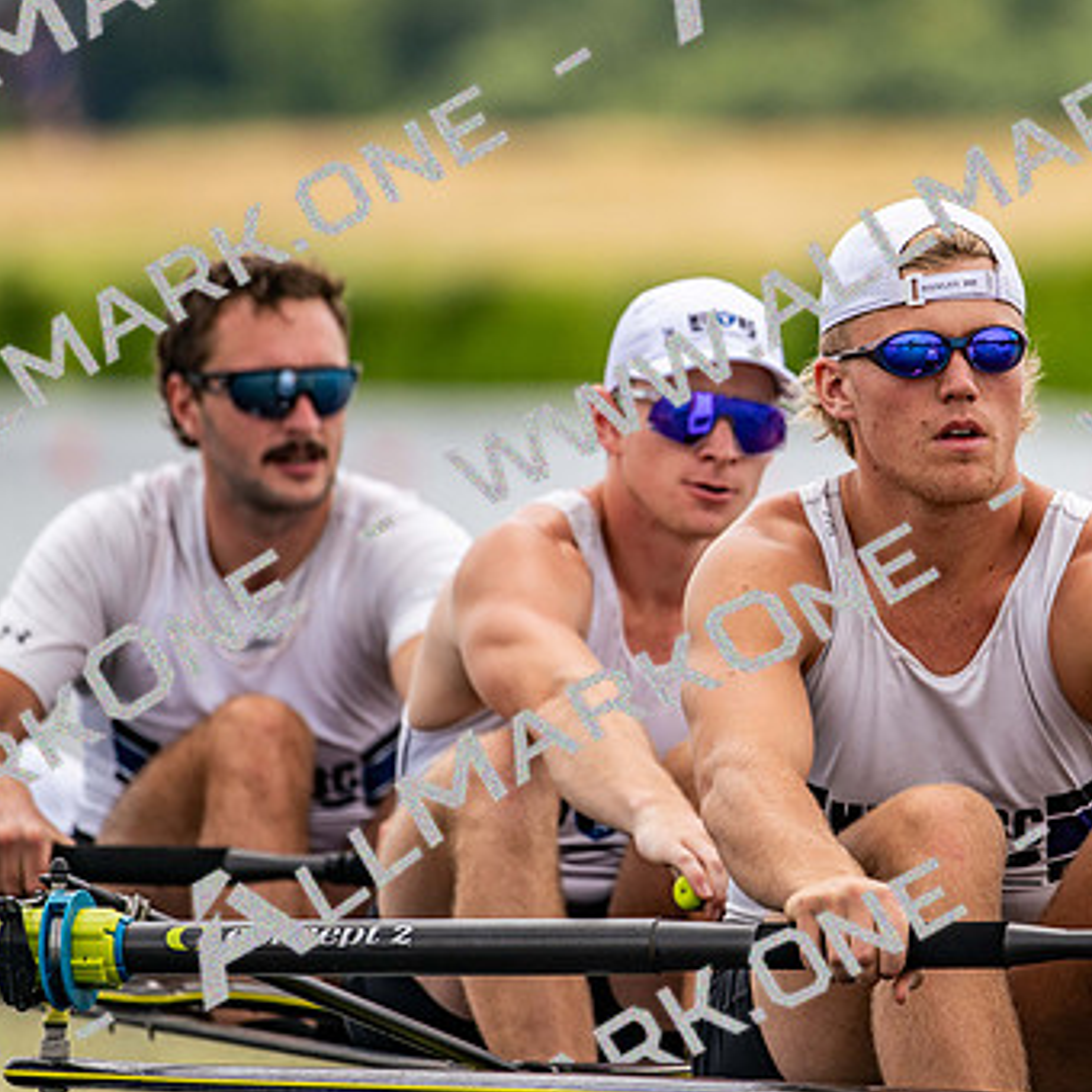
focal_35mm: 580
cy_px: 514
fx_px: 20700
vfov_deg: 3.0
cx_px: 841
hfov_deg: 3.0
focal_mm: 400
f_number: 4.5
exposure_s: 1/2500
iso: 280
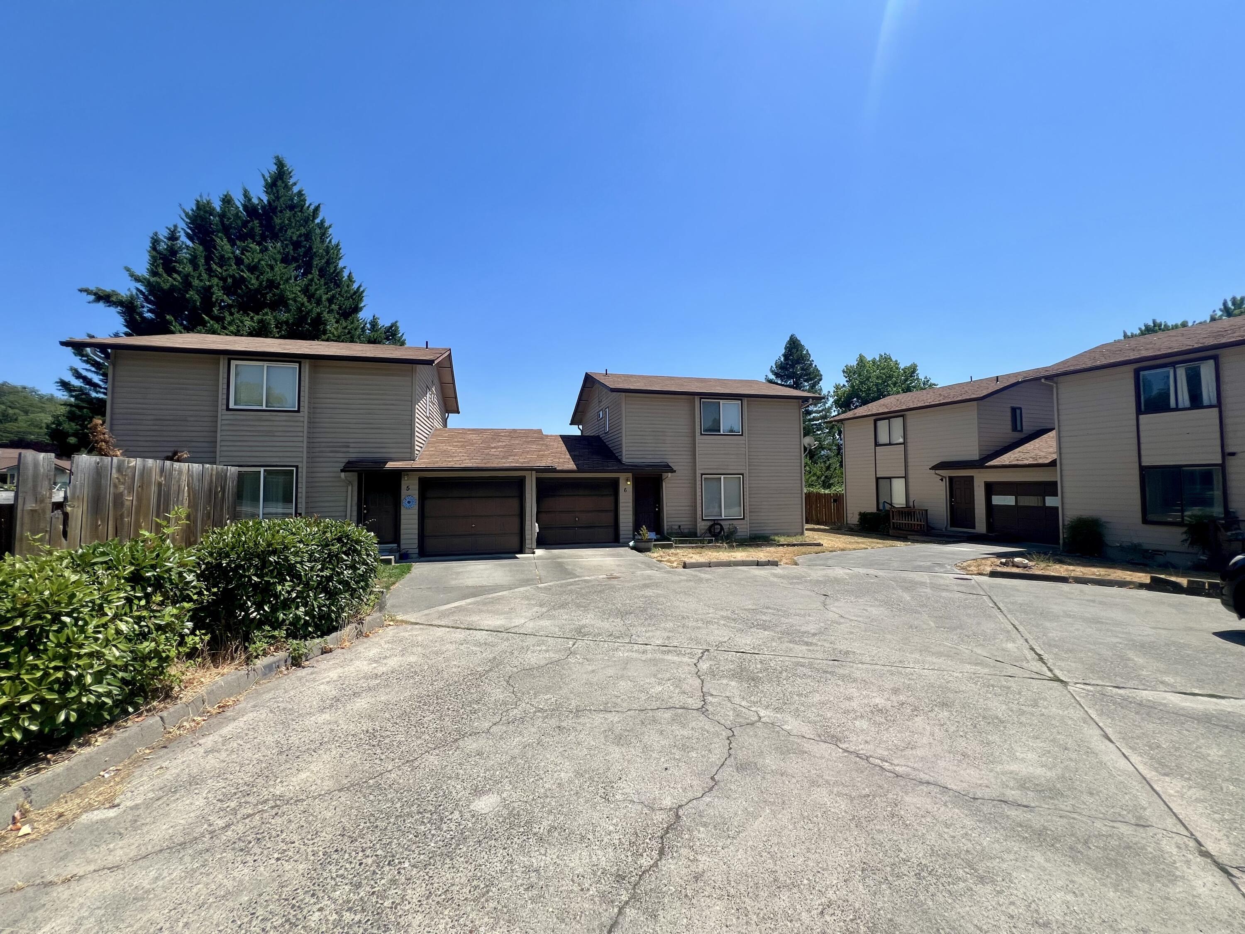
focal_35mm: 13
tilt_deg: +2.7
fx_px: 468
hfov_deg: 106.2
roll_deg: +1.4
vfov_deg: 89.9
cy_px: 467
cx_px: 622
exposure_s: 1/1672
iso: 32
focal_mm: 1.57
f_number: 1.8
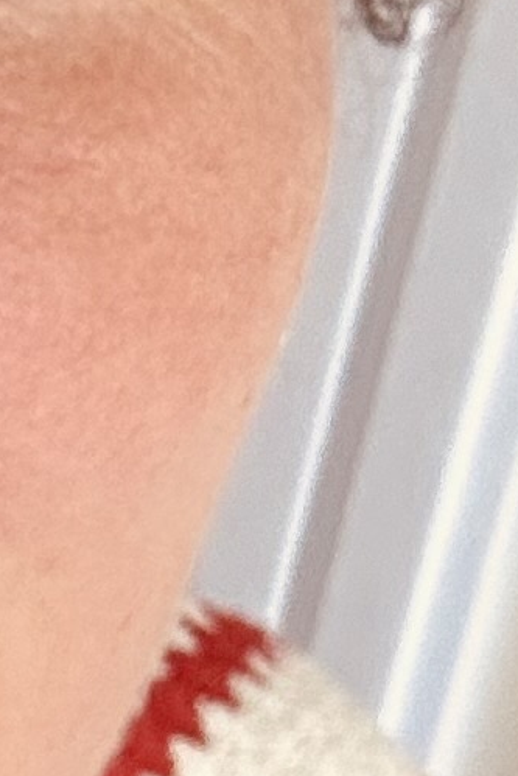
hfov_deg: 6.9
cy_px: 320
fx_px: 4162
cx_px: -397
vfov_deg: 10.7
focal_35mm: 193
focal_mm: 2.69
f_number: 1.9
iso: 80
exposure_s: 1/64
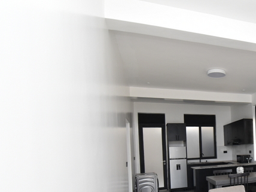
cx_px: 248
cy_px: 151
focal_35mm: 29
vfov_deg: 45.9
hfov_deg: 51.2
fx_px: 214
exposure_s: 1/80
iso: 800
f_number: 8
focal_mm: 10
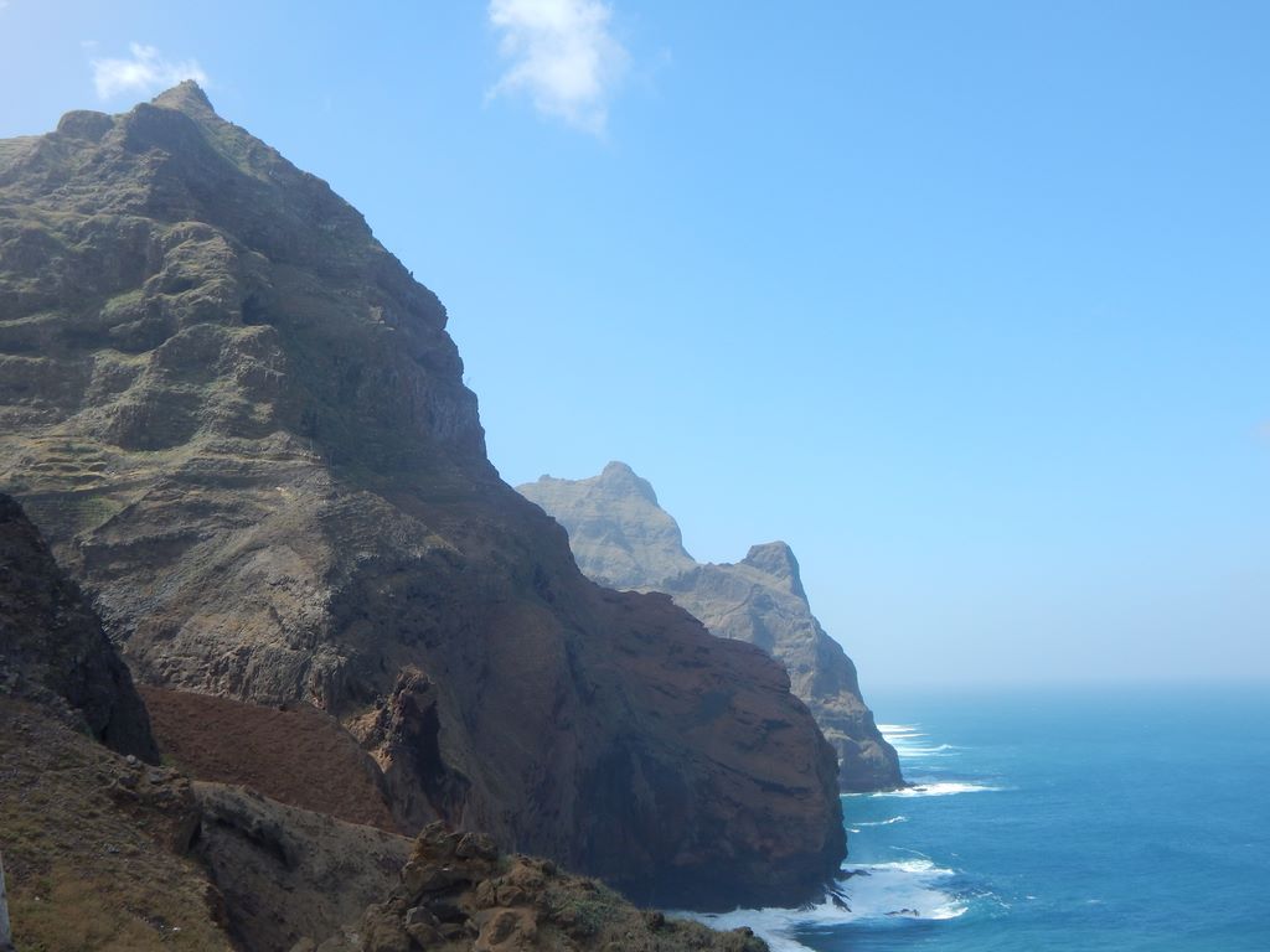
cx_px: 635
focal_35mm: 34
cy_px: 476
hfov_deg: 54.0
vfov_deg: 41.8
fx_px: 1247
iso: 125
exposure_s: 1/1250
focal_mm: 6.1
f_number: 3.3
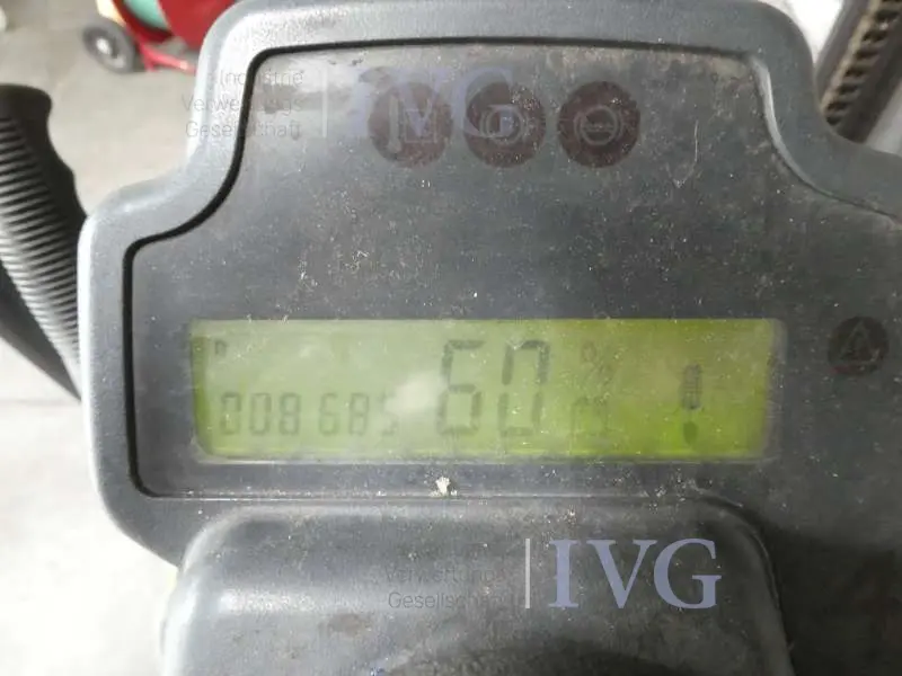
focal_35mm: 24
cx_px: 451
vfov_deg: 56.8
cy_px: 338
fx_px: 625
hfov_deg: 71.6
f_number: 3.3
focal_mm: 4.3
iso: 1600
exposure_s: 1/30
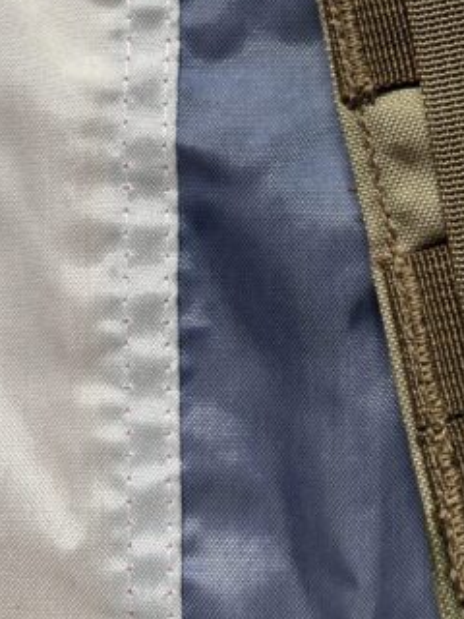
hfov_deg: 21.7
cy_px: 130
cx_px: 478
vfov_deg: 29.2
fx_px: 1162
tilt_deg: -83.7
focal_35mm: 65
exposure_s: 1/73
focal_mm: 5.96
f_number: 1.6
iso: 125
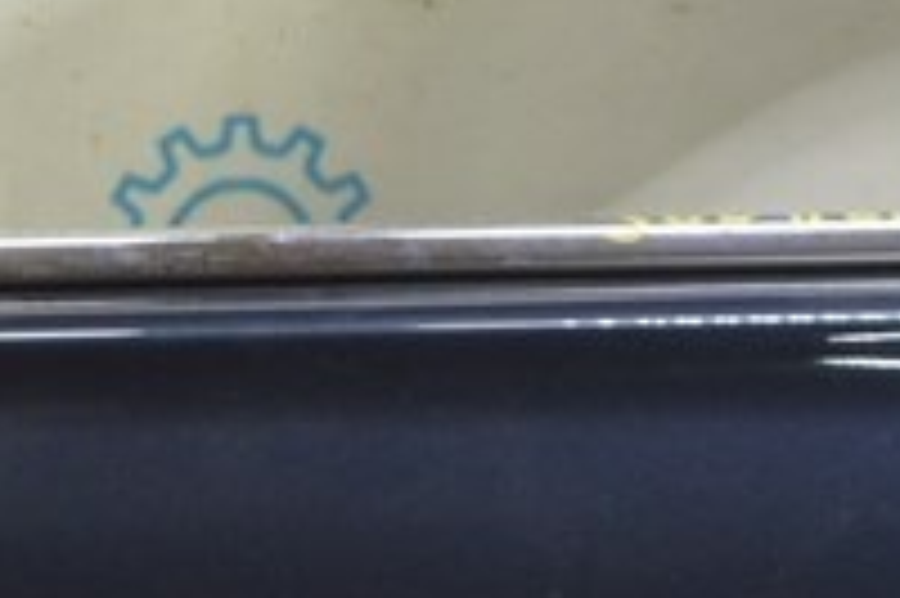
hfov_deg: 8.7
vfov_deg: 5.7
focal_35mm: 238
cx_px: 526
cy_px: -97
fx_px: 5934
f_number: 5.6
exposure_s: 1/20
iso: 400
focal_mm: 31
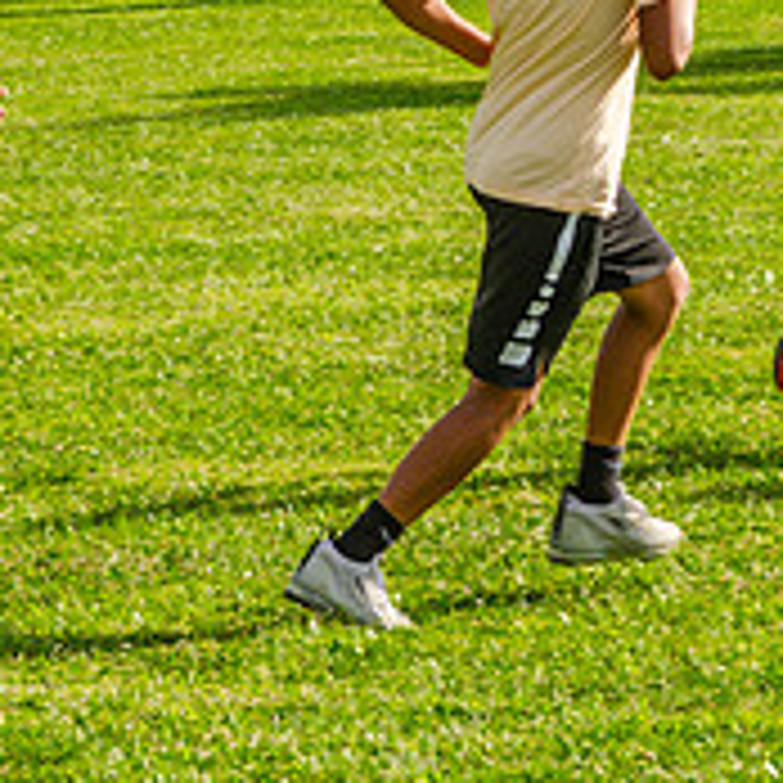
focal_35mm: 347
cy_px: 72
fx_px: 8880
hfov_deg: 5.0
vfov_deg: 5.0
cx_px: 778
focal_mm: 82
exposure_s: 1/250
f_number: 8
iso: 125
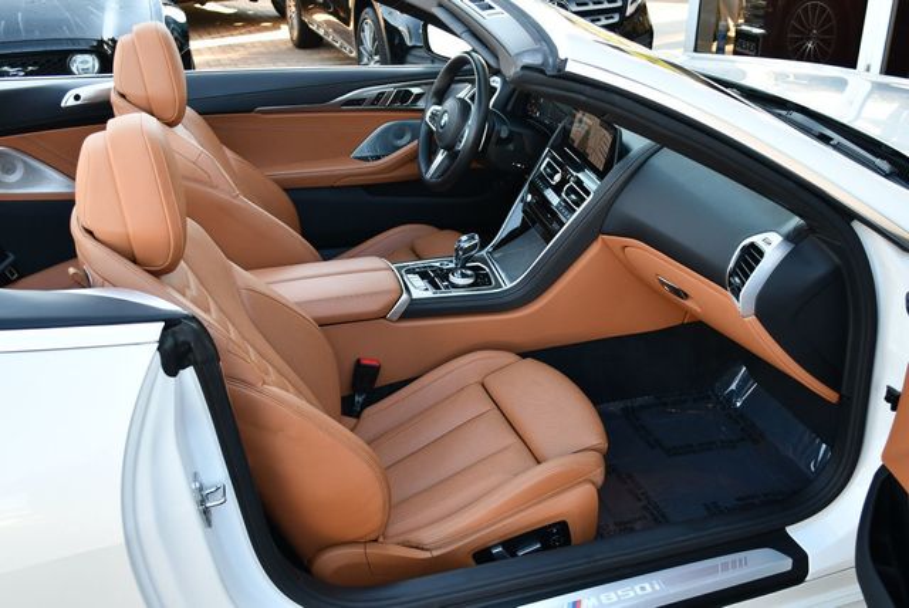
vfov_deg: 36.9
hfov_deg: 53.1
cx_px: 454
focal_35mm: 36
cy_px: 304
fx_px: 910
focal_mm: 18
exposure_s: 1/250
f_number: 3.5
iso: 400
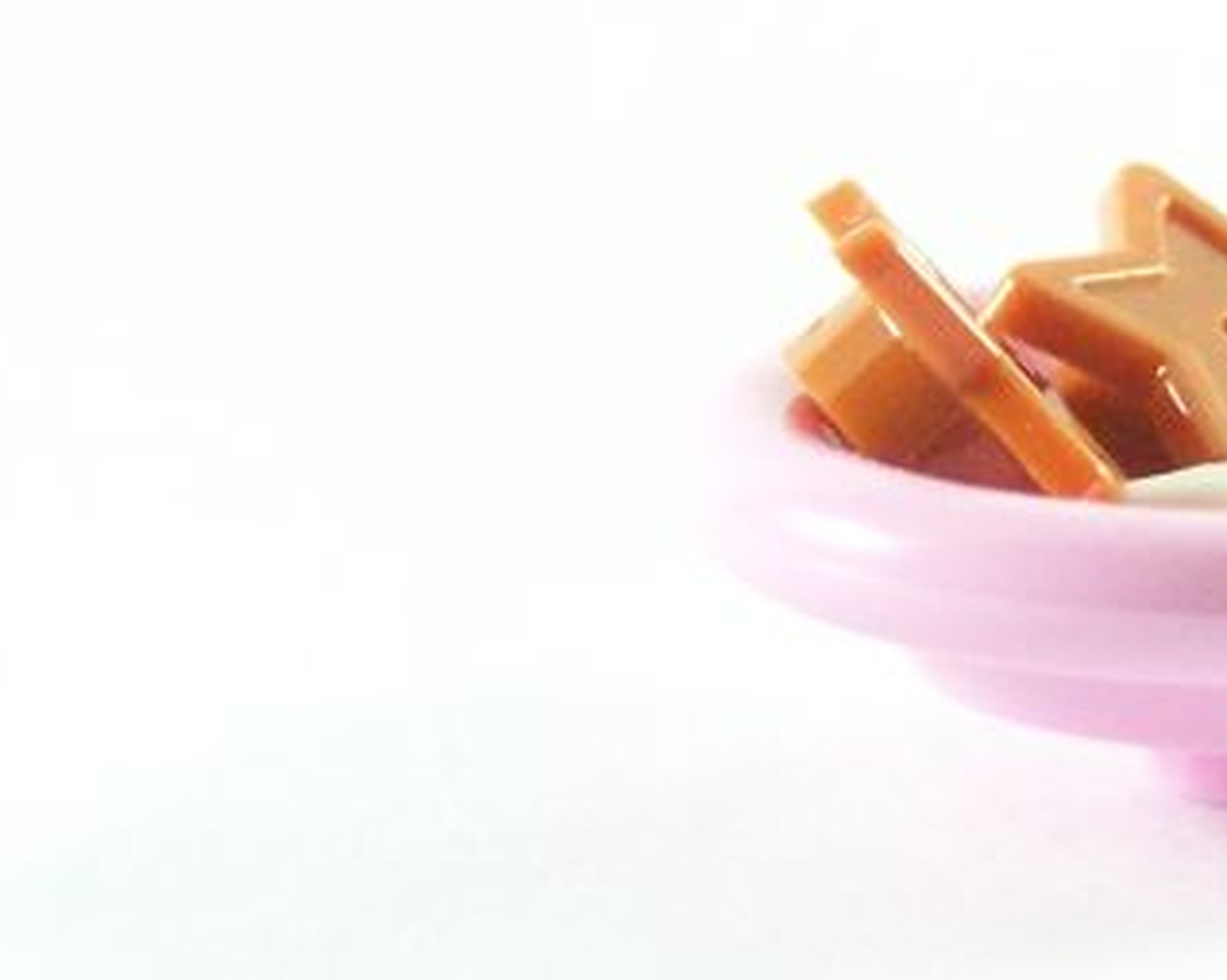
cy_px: 397
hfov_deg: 5.8
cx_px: 1335
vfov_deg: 4.7
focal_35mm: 330
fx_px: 11976
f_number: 3.6
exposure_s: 1/60
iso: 400
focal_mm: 17.5
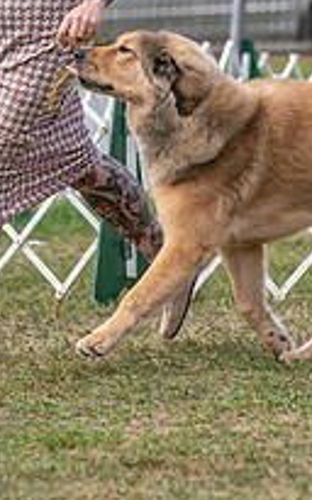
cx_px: 238
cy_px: -27
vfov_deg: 4.5
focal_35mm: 464
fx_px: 6317
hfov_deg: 2.8
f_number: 4
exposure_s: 1/1250
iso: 320
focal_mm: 138
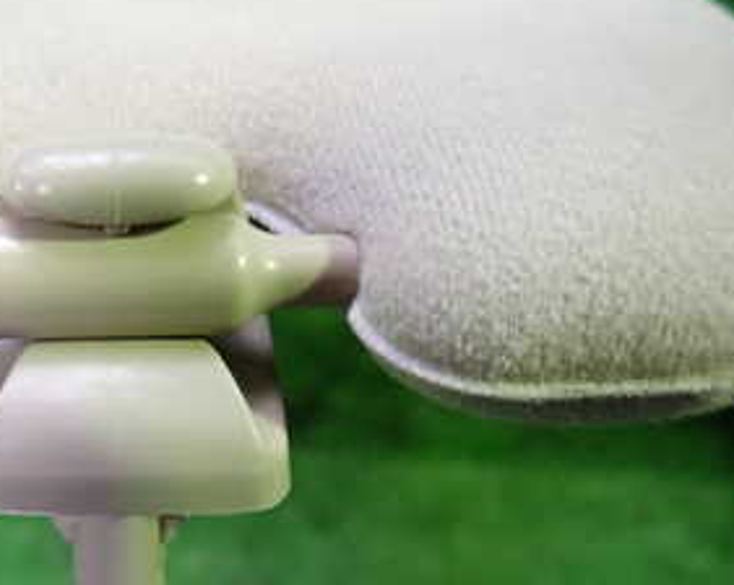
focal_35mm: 52
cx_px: 13
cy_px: 359
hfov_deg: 33.2
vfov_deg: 29.0
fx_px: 1128
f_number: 2
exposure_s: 1/30
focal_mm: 4.5
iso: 200
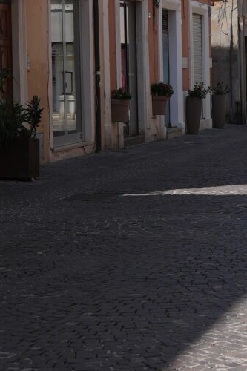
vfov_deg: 16.6
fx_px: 1267
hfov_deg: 11.0
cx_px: 240
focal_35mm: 123
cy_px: 108
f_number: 4.5
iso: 100
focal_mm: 16
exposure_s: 1/640
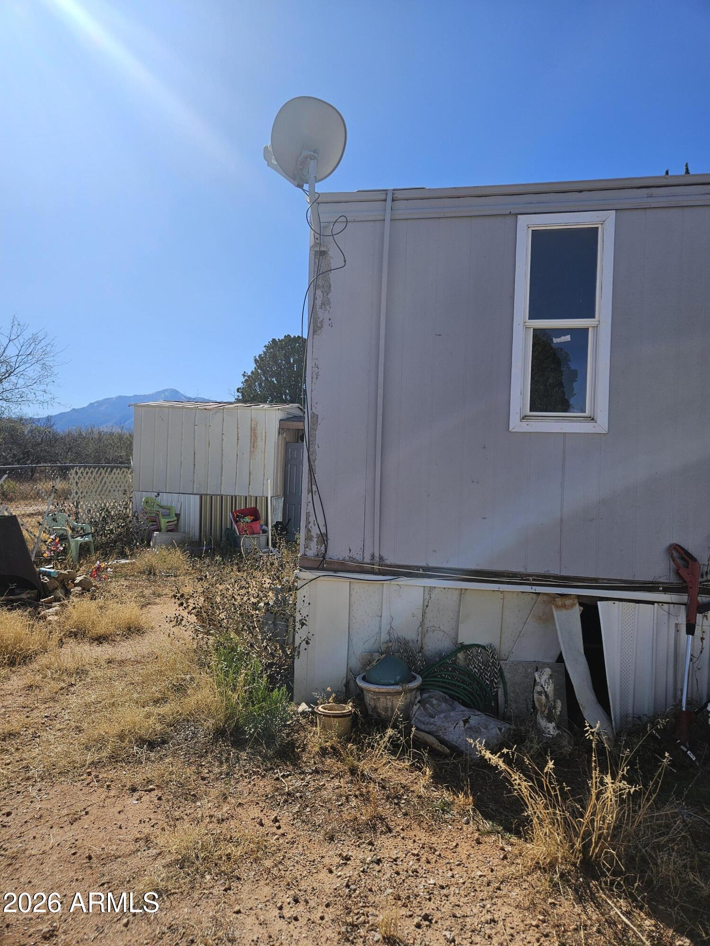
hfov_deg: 58.9
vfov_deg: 73.9
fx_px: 629
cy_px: 473
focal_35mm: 23
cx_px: 355
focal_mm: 5.4
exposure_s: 1/2614
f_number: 1.8
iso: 25
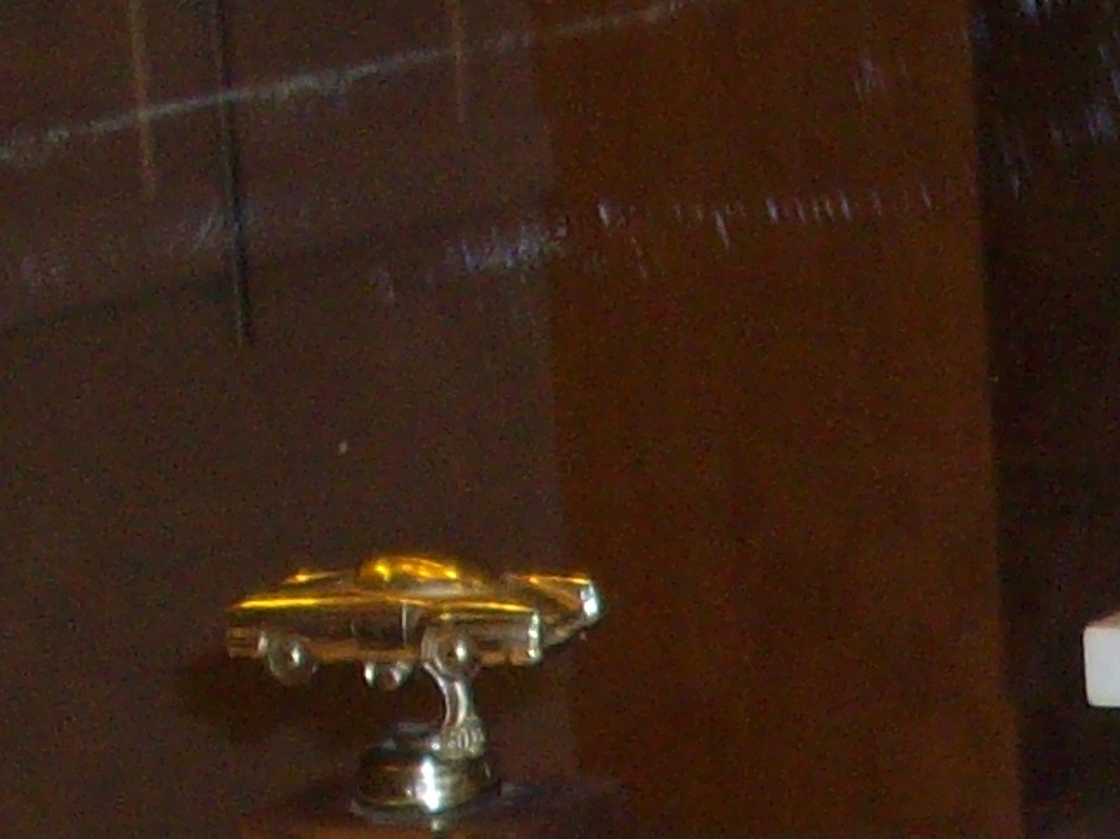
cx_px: 2060
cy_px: 1293
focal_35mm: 187
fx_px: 6048
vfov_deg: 7.8
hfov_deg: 10.0
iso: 160
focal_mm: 6.2
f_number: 2.8
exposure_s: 1/50
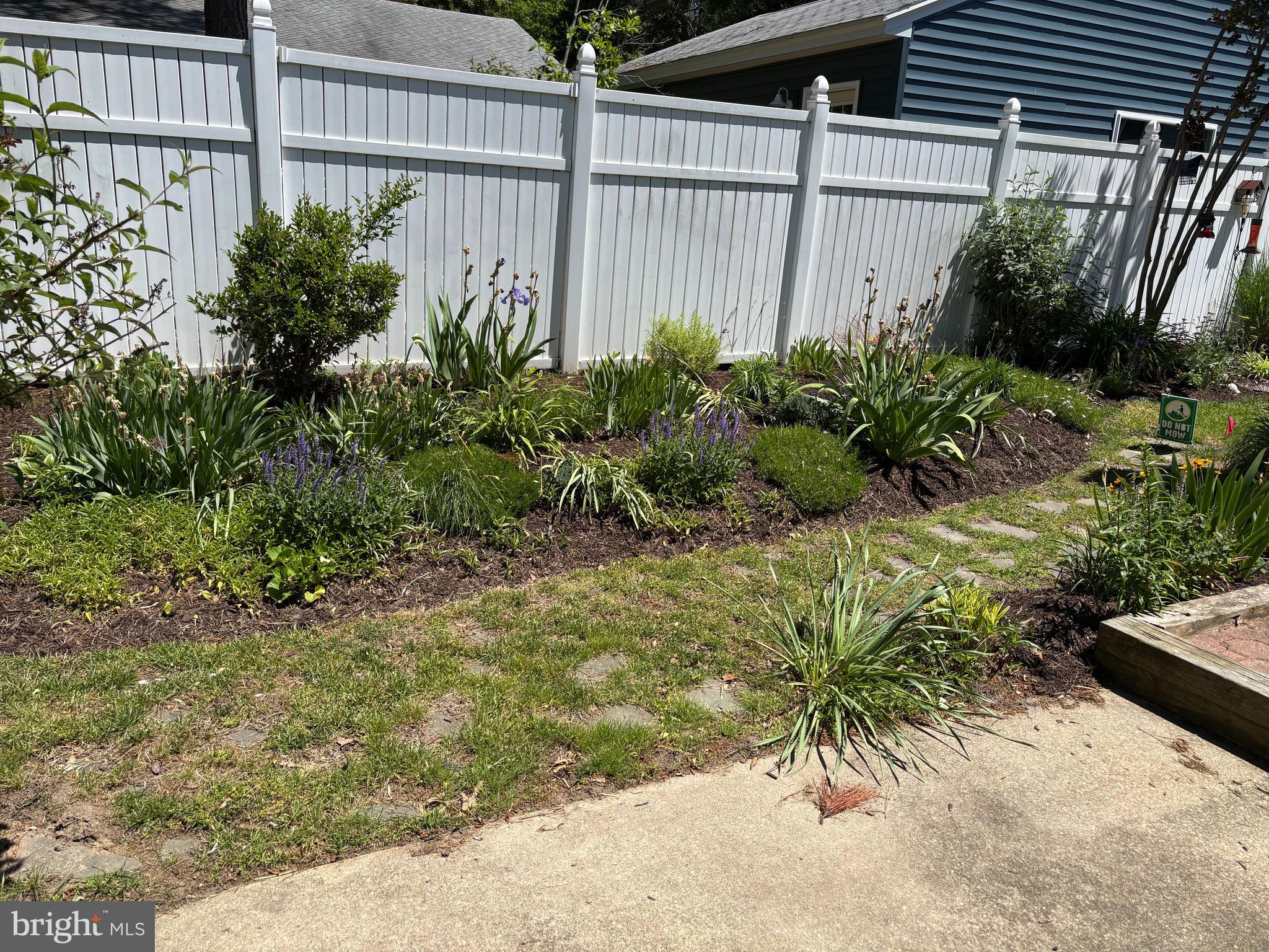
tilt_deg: -12.7
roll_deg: -4.2
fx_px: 953
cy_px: 476
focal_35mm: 26
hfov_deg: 67.3
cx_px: 634
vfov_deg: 53.1
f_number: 1.6
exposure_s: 1/3021
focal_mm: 5.96
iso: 50
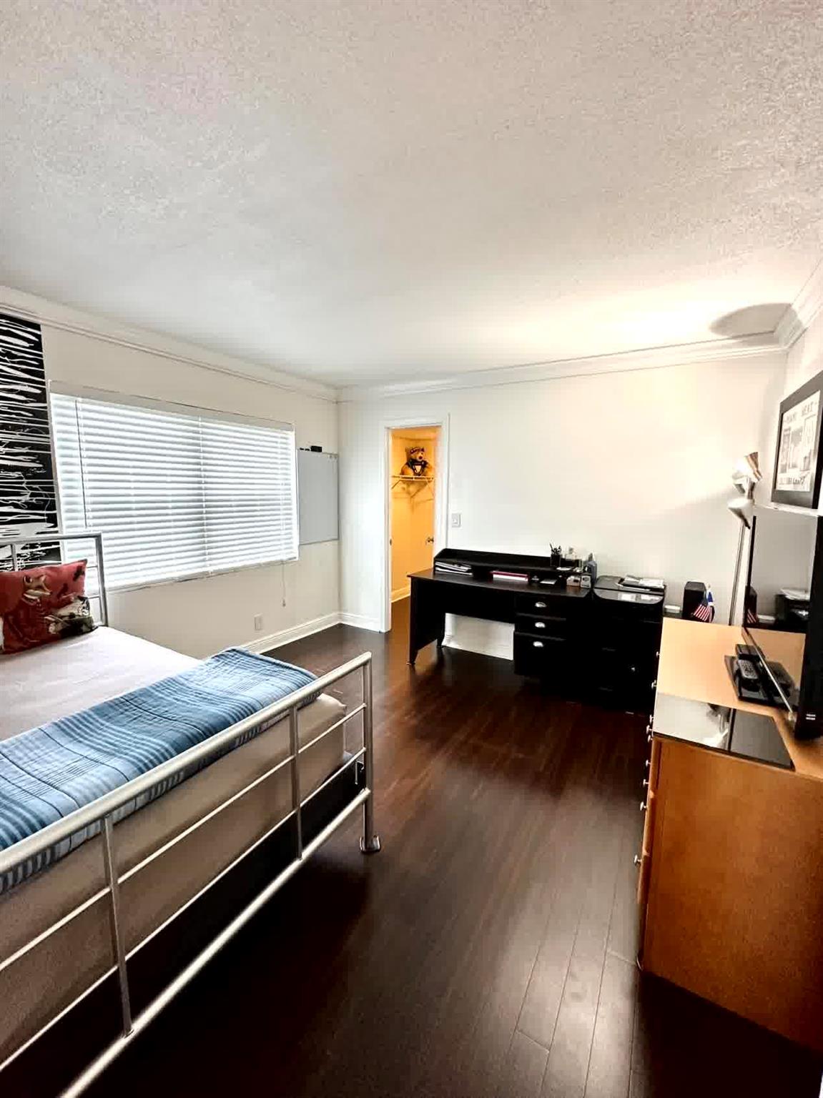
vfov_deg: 102.1
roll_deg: -1.1
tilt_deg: -8.0
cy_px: 549
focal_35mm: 14
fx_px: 444
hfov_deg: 85.6
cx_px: 412
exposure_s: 1/60
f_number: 2.2
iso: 250
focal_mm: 2.22
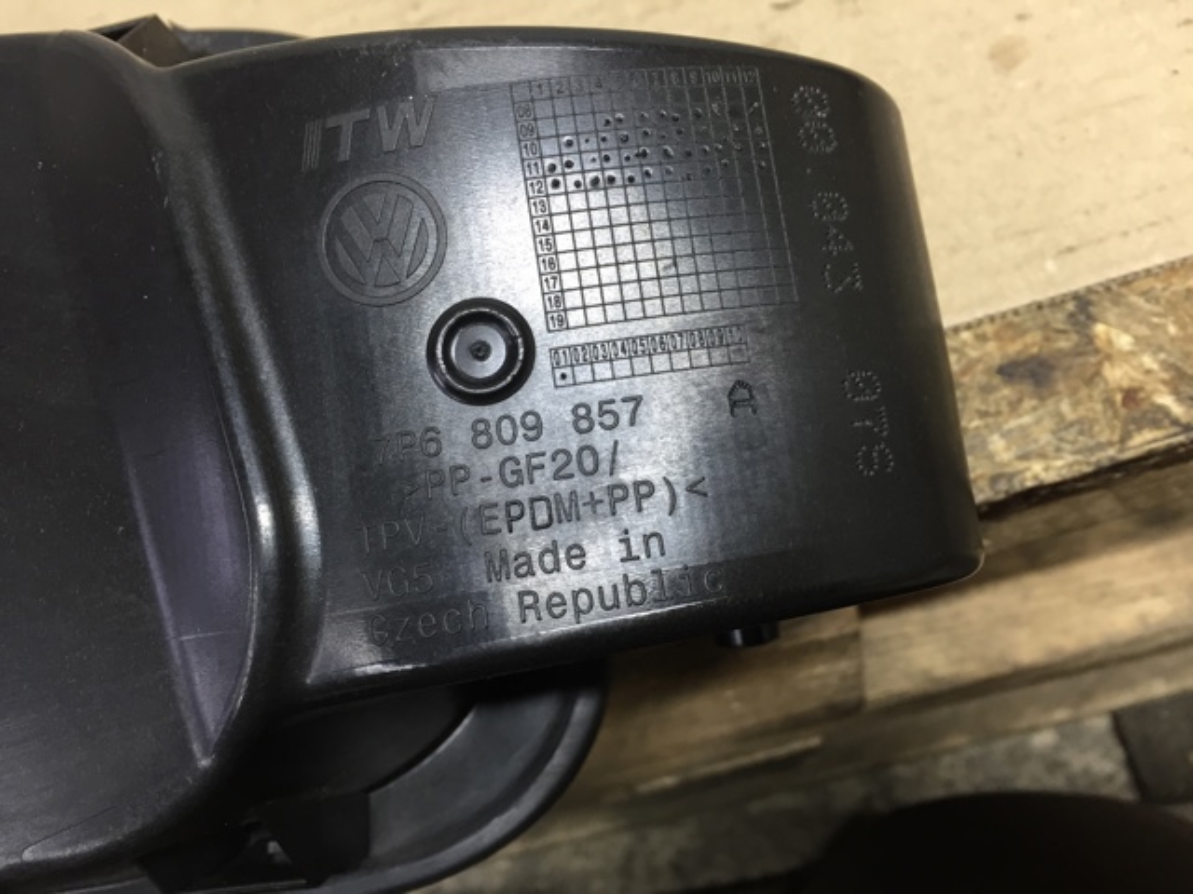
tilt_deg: -61.3
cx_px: 596
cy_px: 447
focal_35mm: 29
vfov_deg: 48.2
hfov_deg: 61.7
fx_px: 999
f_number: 2.2
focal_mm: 4.15
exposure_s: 1/33
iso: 80
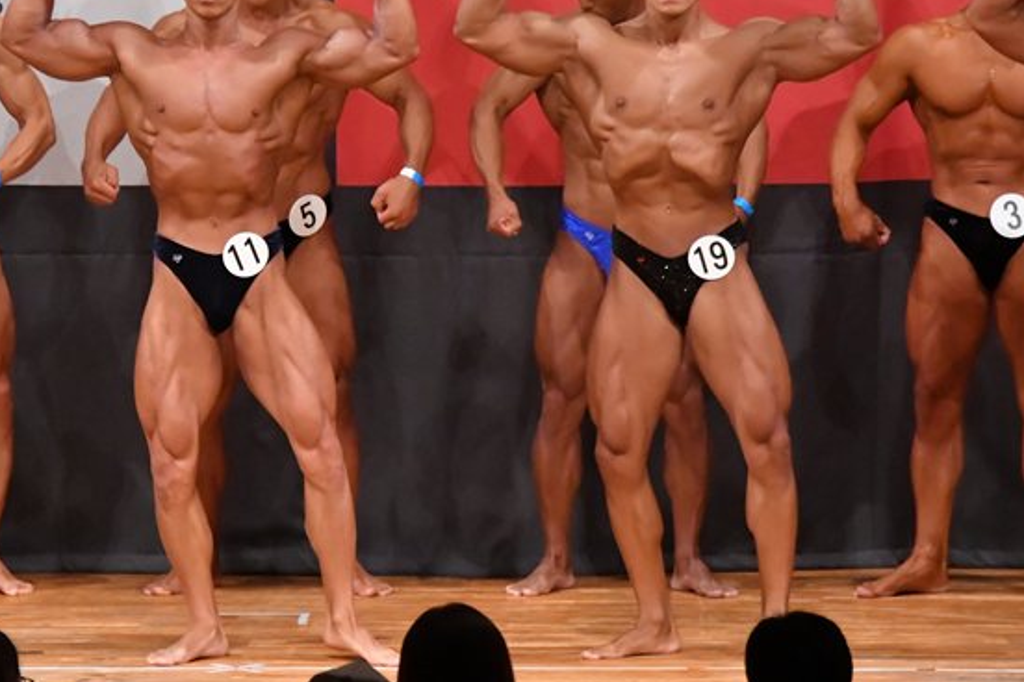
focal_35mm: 379
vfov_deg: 3.6
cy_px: 295
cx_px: 409
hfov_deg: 5.4
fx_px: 10780
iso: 9000
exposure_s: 1/400
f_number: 5.6
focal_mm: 180
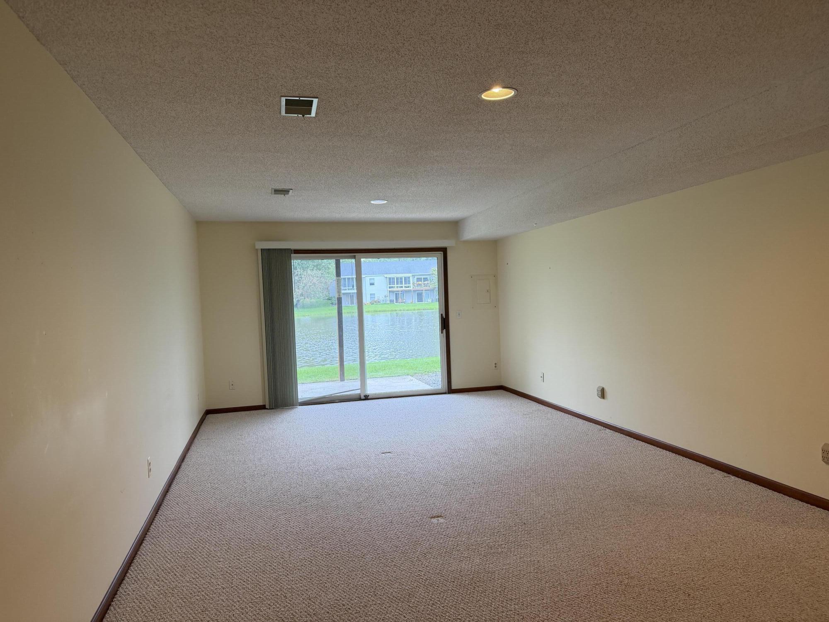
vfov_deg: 56.8
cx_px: 414
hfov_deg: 71.6
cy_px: 311
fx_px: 575
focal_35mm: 24
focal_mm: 6.76
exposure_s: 1/120
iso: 200
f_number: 1.78
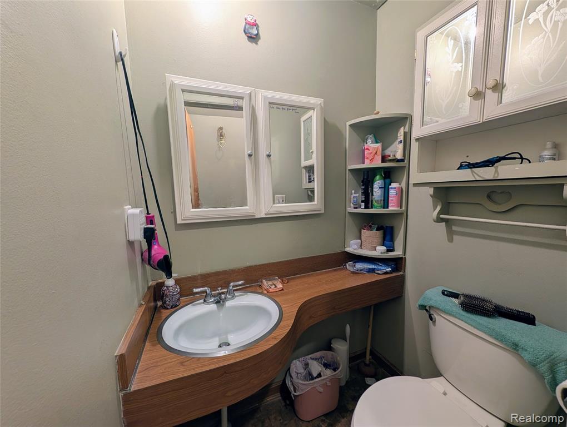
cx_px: 284
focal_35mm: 12
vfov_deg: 94.6
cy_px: 214
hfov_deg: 110.5
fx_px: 197
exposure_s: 1/60
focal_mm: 2.02
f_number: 1.7
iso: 69
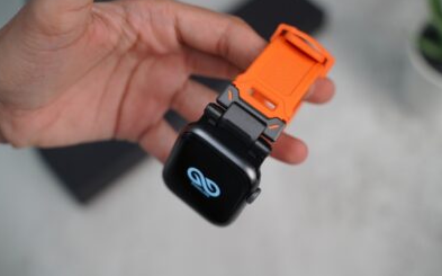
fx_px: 650
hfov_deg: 37.6
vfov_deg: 23.9
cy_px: 127
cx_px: 219
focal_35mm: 54
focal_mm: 52
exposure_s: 1/160
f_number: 4
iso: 1600
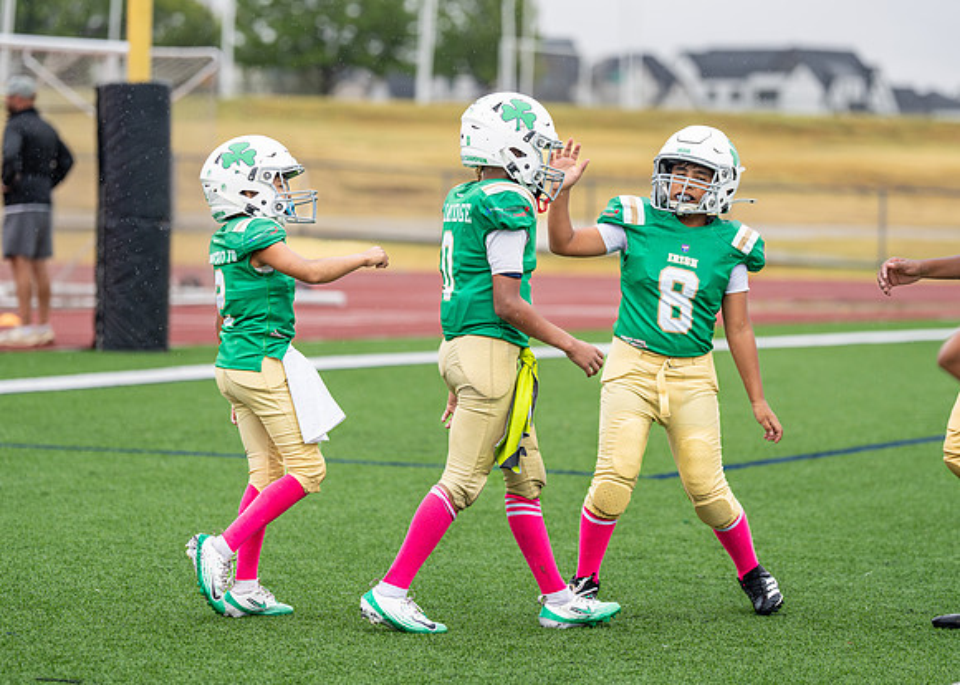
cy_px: 324
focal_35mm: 173
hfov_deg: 11.6
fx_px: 4726
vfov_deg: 8.3
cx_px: 435
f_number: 2.8
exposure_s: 1/1000
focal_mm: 135
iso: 400
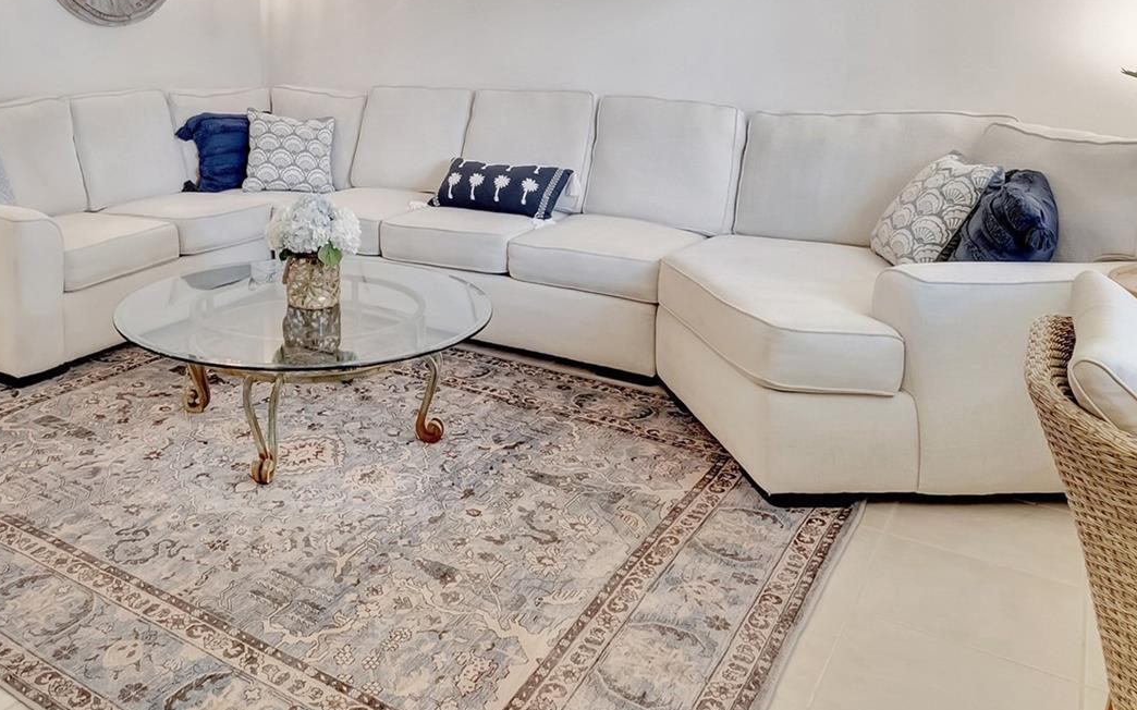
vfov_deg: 38.1
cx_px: 353
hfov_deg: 60.9
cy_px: 32
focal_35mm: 30
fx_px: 929
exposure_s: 1/20
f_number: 8
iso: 1000
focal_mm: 10
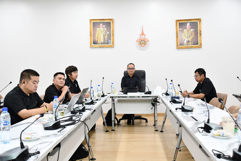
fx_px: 241
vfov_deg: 36.9
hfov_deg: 53.1
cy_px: 80
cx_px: 120
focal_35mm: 36
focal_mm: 24
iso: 2800
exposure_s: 1/125
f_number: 3.8
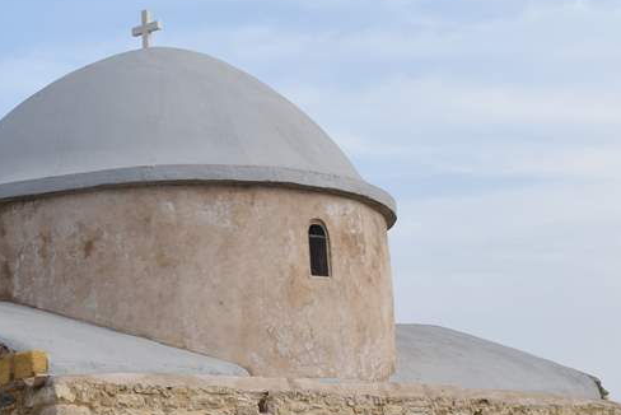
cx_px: 207
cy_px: 388
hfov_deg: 17.9
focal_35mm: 114
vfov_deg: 11.9
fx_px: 1972
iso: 140
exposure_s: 1/250
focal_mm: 31
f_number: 8
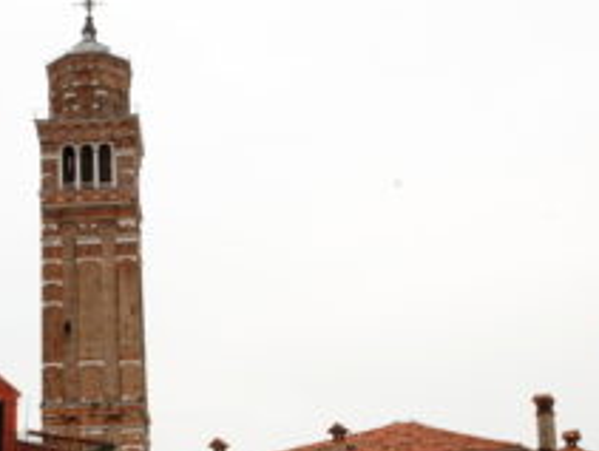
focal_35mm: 82
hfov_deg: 23.4
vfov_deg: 17.8
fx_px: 1421
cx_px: 114
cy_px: 404
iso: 100
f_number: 22
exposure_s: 1/40
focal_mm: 24
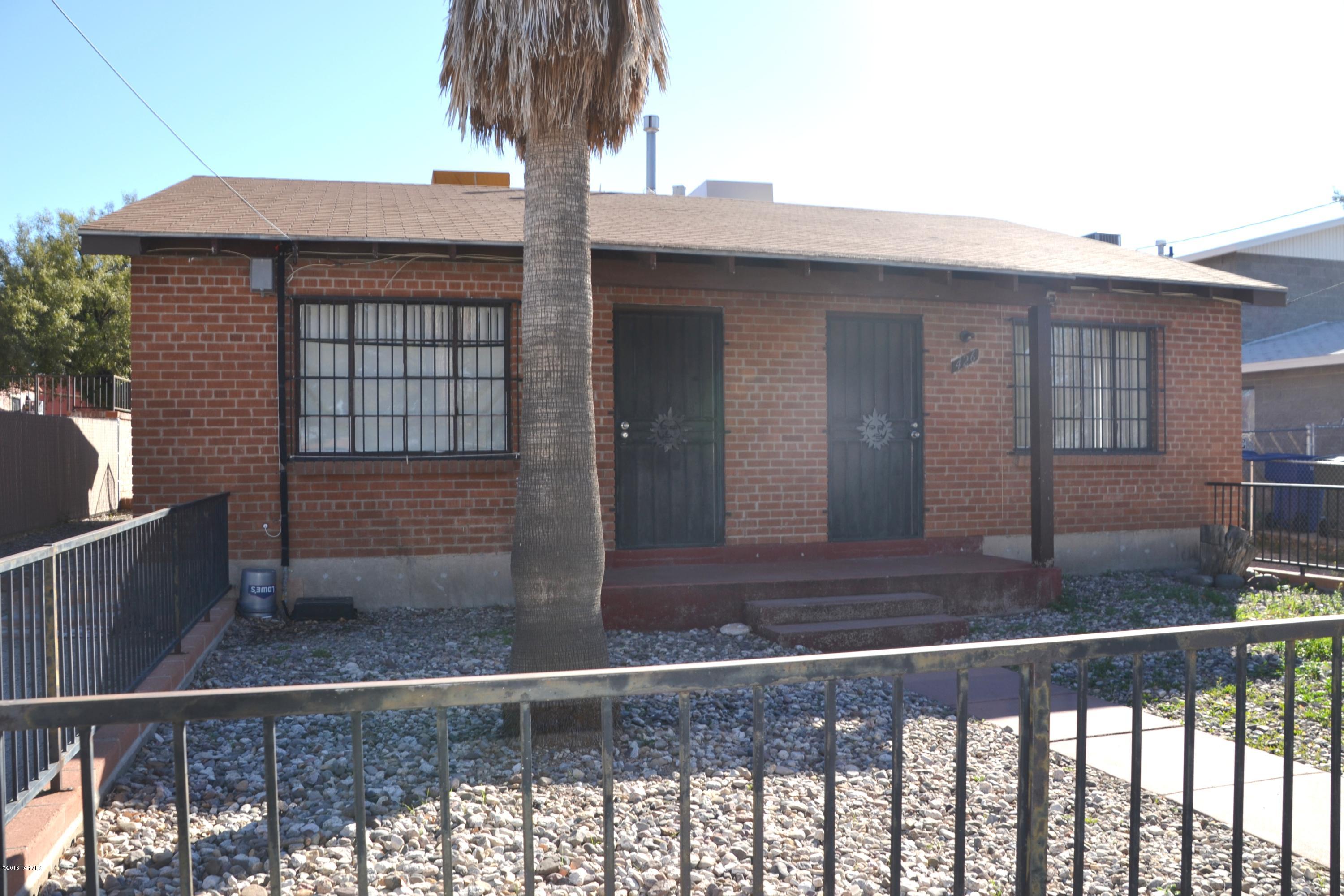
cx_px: 672
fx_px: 1008
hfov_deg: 67.4
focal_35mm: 27
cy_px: 448
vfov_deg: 47.9
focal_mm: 18
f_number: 7.1
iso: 100
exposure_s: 1/200
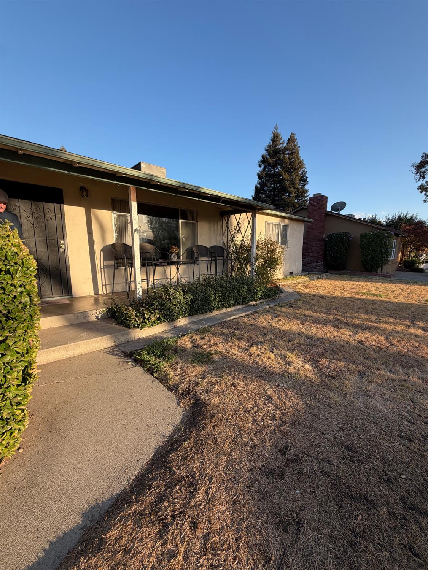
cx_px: 214
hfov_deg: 85.7
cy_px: 285
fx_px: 231
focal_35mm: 14
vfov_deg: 102.0
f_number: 2.2
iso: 50
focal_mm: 2.22
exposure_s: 1/502
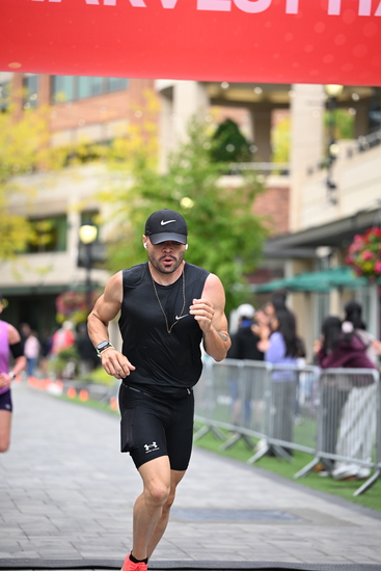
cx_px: 190
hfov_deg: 11.9
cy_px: 286
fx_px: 1824
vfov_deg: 17.8
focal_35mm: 115
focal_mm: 115
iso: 1000
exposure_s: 1/2000
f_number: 2.8
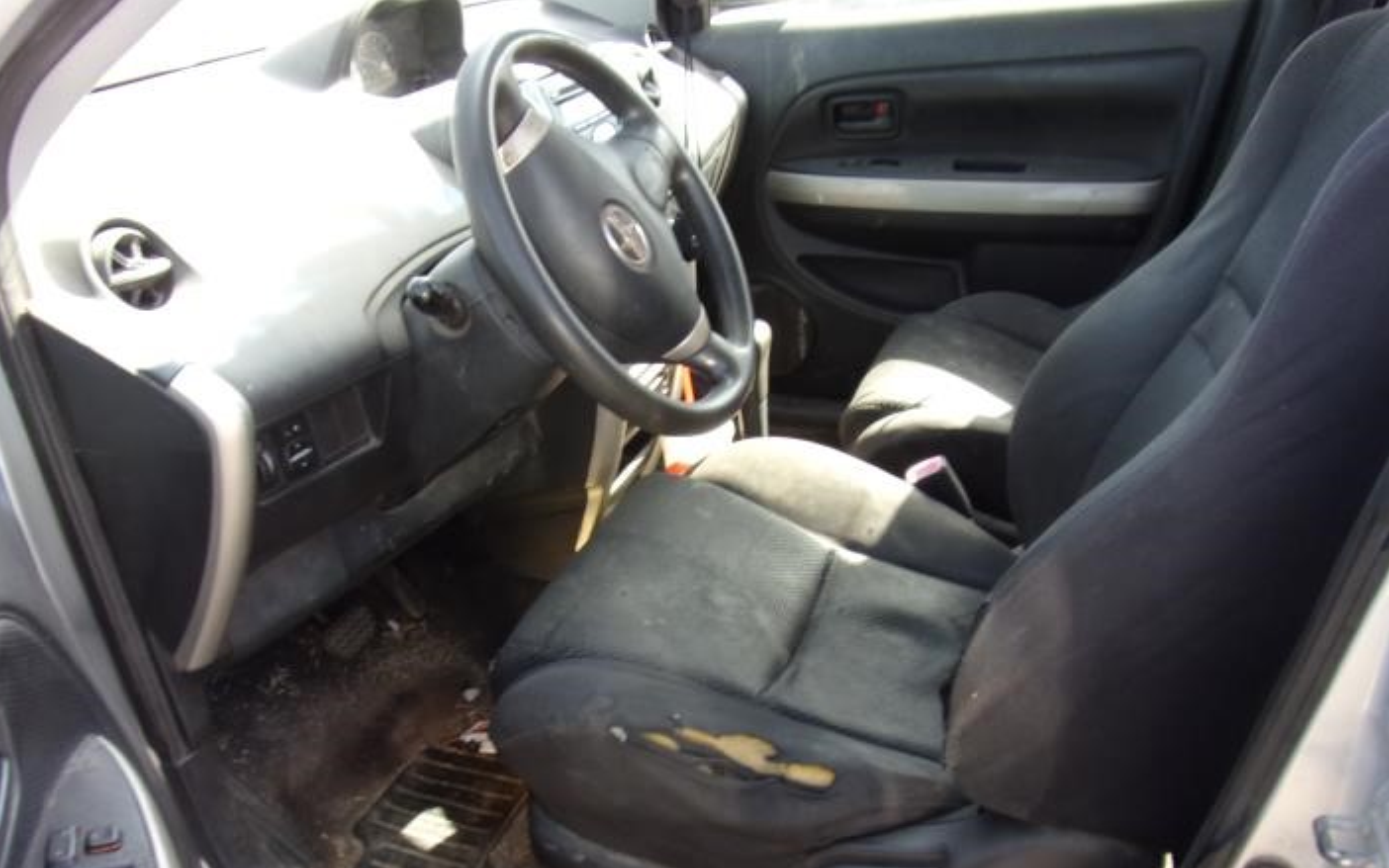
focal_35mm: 29
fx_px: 1098
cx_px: 708
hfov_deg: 64.6
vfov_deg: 42.7
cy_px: 560
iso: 80
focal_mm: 4.3
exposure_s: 1/75
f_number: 3.3
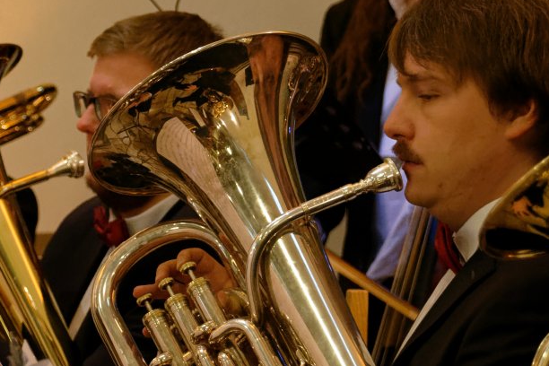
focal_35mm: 184
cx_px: 262
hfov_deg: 11.2
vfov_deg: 7.5
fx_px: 2803
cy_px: 233
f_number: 5
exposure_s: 1/125
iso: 10000
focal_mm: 75
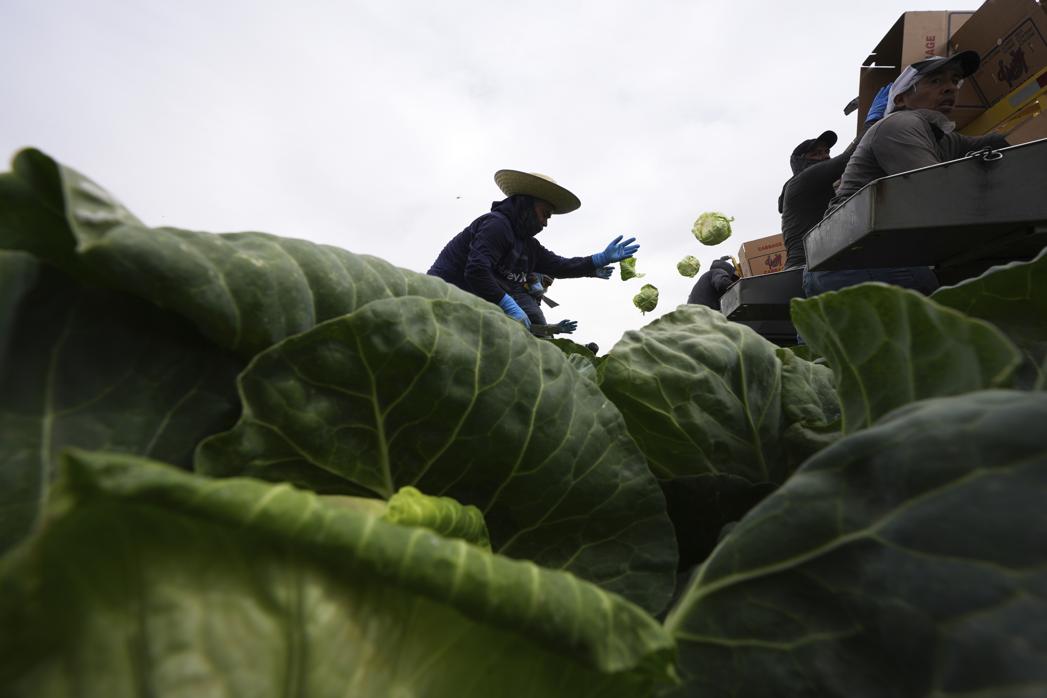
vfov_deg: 73.7
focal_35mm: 16
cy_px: 349
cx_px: 524
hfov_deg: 96.7
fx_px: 465
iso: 250
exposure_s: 1/500
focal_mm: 16
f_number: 10
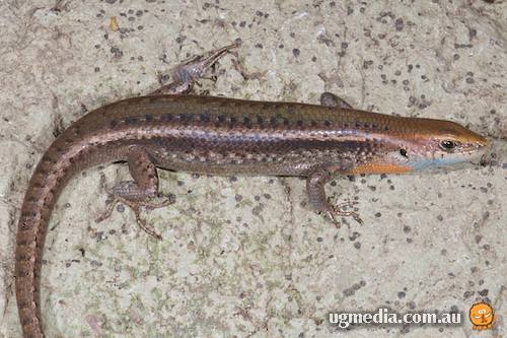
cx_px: 254
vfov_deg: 8.7
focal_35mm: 158
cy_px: 169
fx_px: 2217
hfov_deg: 13.0
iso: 100
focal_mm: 105
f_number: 32
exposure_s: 1/125
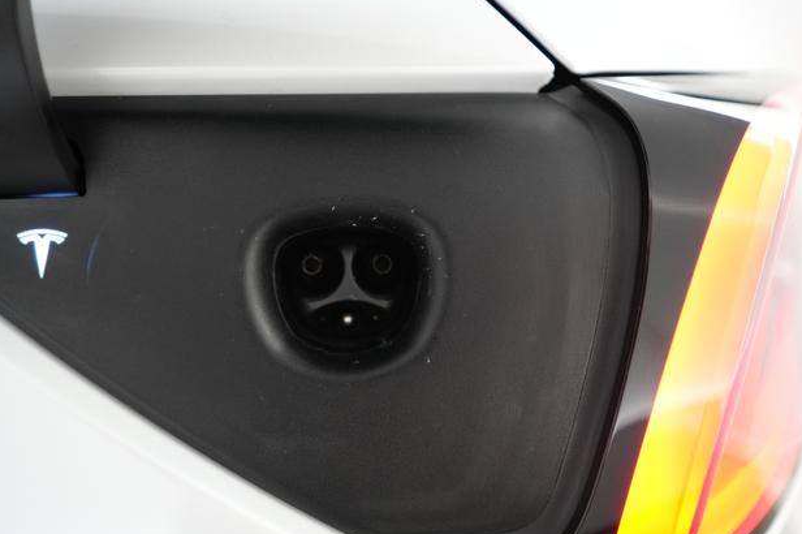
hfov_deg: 67.4
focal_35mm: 27
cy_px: 264
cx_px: 391
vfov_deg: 47.9
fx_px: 601
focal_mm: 26
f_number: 2.8
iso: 3200
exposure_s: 1/160
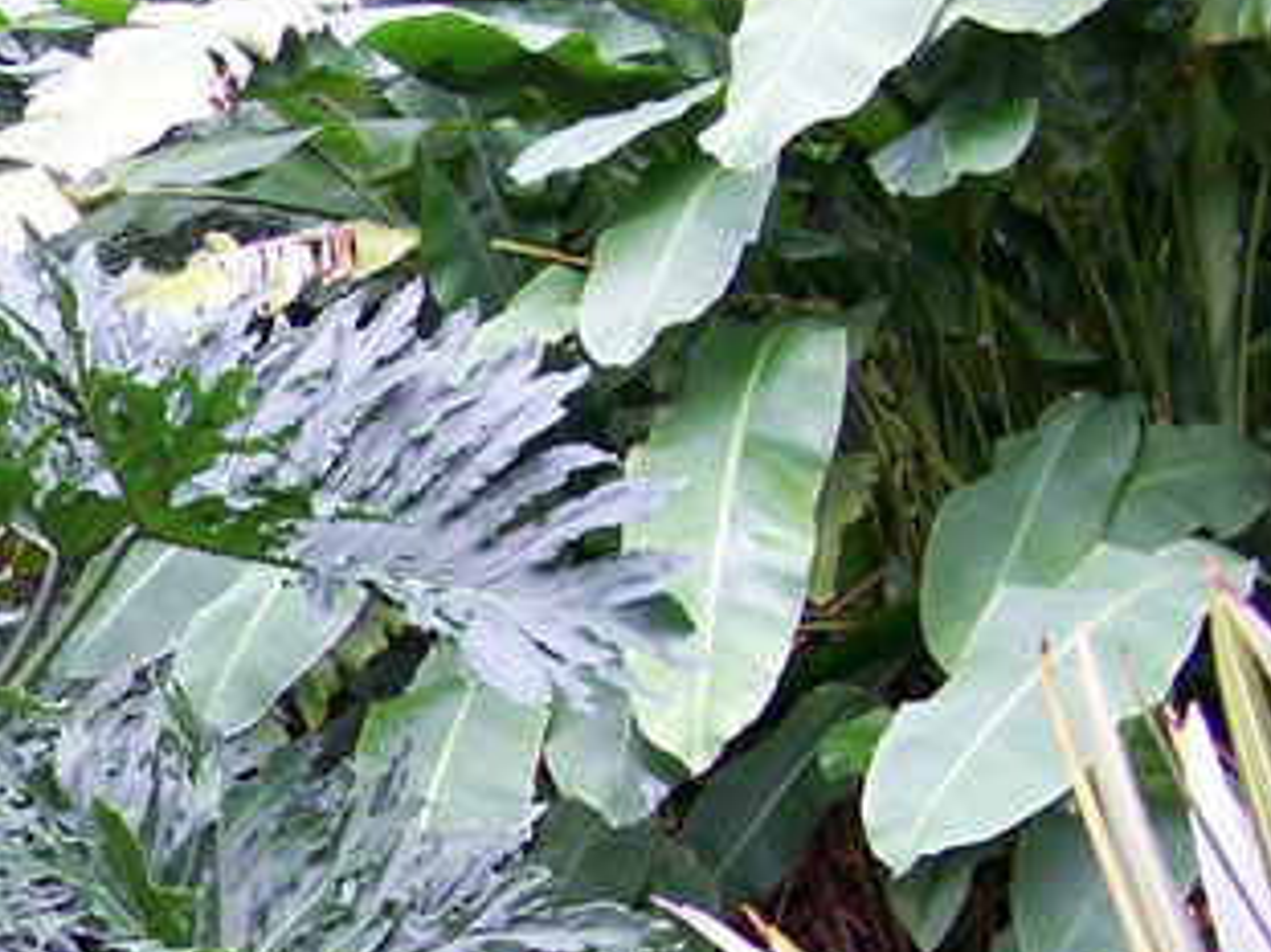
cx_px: -331
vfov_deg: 14.1
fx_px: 3780
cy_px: 964
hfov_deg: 18.0
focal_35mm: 103
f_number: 2.8
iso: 80
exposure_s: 1/60
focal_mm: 6.7
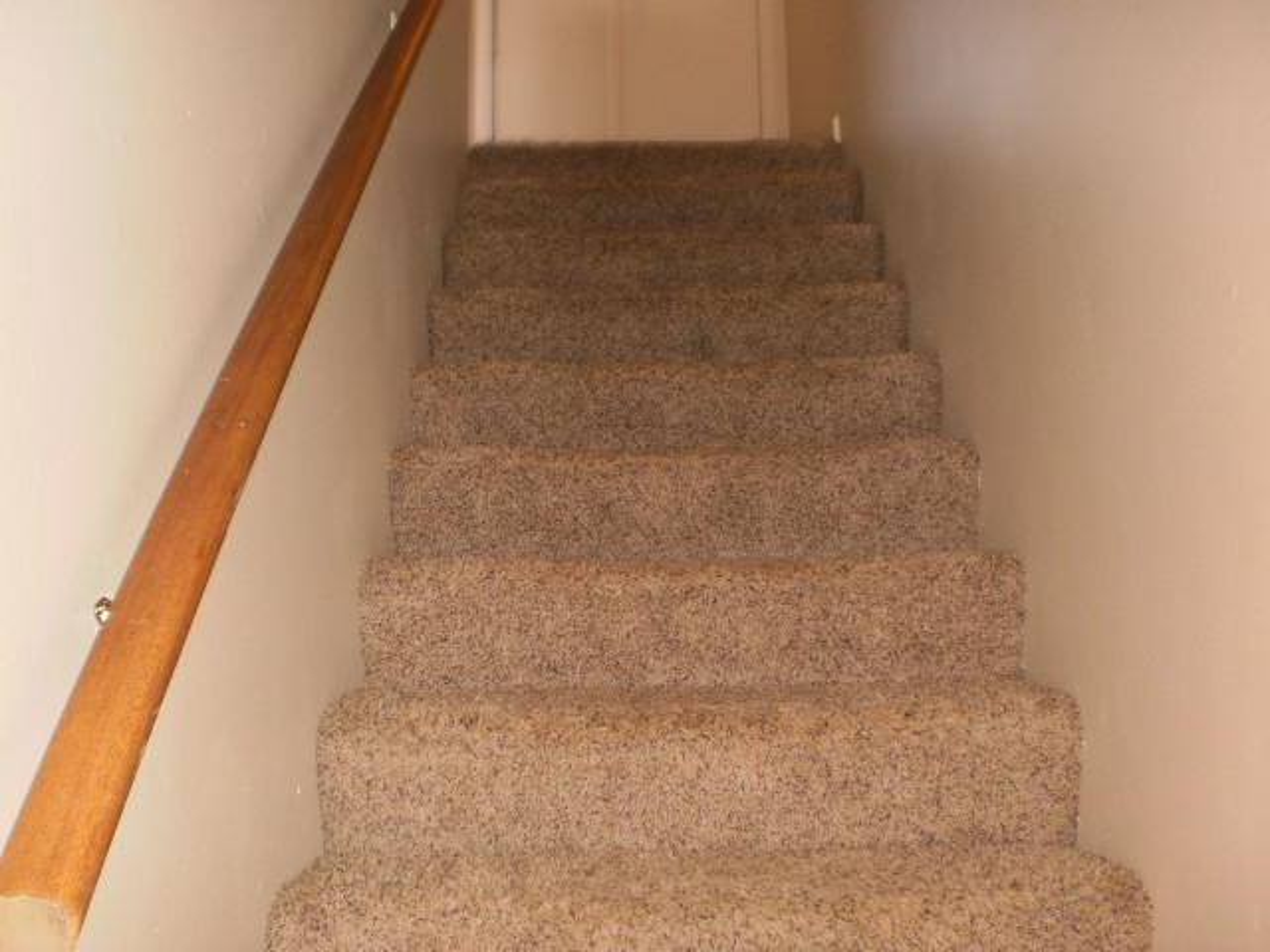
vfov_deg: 39.7
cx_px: 635
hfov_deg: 51.4
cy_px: 476
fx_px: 1321
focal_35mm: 36
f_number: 3.1
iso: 125
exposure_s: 1/30
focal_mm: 6.3
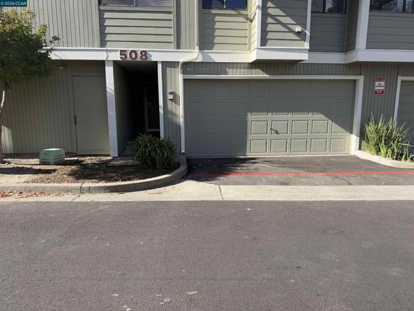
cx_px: 207
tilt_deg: -9.0
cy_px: 156
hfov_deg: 71.6
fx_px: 287
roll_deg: +0.4
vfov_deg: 56.8
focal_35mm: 24
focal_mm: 6.93
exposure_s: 1/1575
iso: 64
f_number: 1.8
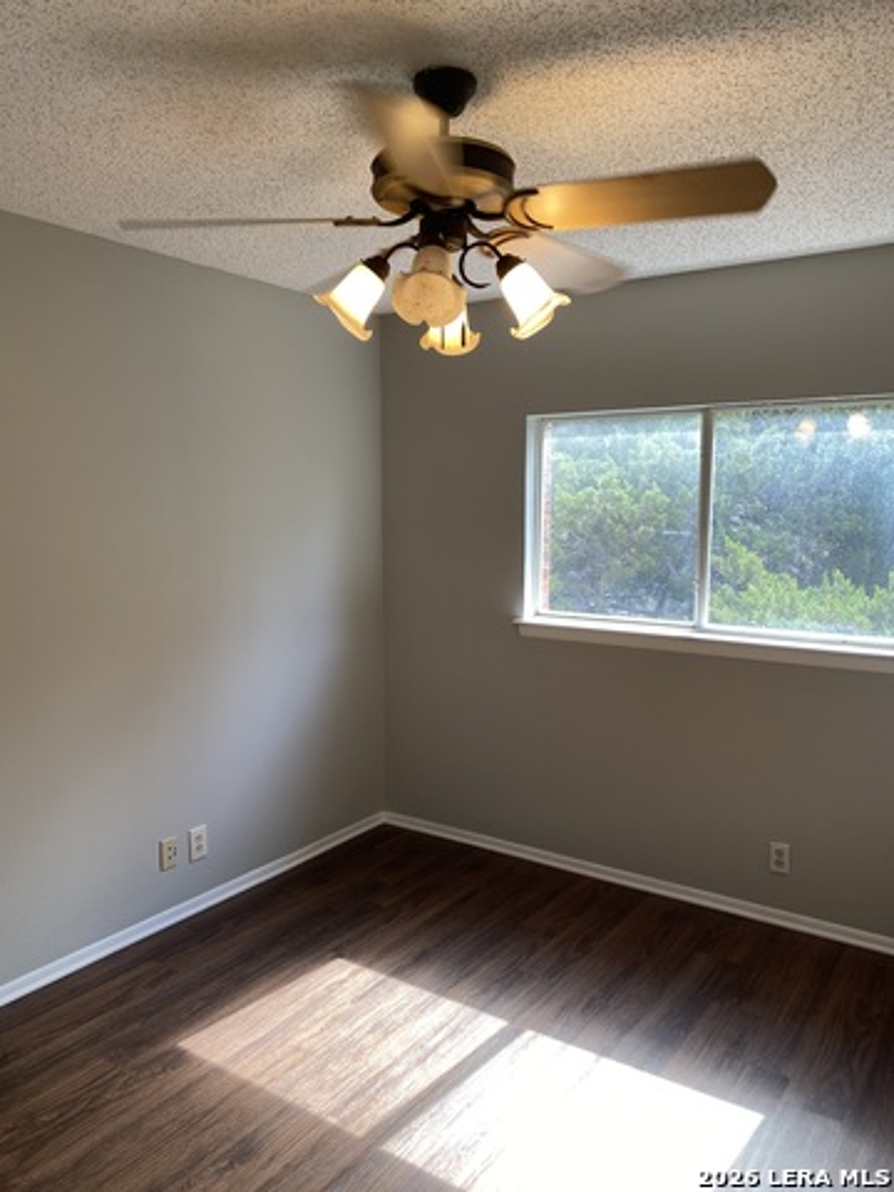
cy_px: 596
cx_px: 447
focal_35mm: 26
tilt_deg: -5.2
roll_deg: -0.6
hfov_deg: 53.1
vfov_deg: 67.3
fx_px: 895
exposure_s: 1/120
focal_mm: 4.25
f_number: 1.8
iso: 40
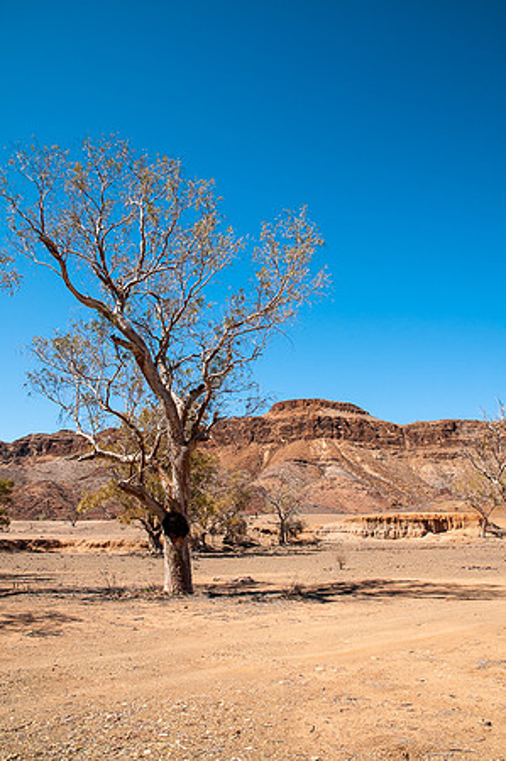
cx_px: 253
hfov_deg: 53.0
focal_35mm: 24
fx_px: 507
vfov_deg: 73.8
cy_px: 380
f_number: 11
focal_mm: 16
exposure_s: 1/160
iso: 200
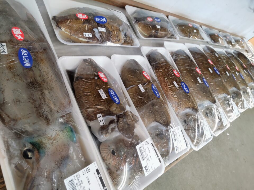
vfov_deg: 56.8
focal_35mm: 24
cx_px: 127
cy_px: 95
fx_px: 176
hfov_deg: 71.6
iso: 153
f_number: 2
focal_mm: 3.43
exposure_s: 1/40
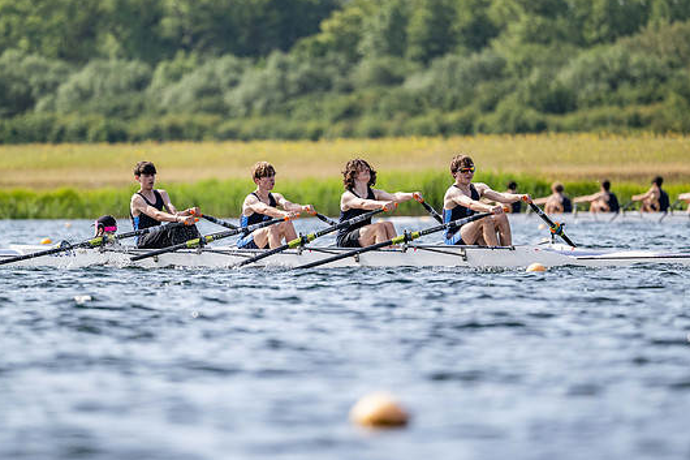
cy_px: 216
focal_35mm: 438
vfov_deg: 3.1
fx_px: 8392
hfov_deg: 4.7
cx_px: 320
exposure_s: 1/2500
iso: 280
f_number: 4.5
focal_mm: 400
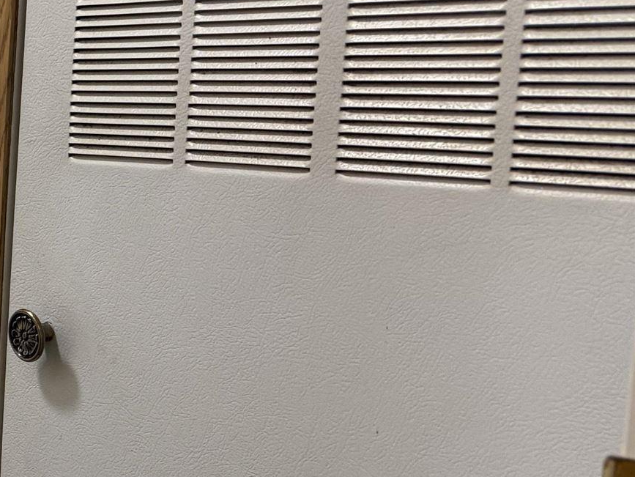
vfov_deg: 17.3
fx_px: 1560
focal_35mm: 85
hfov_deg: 18.4
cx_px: -489
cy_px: 329
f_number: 1.78
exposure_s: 1/60
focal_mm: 6.76
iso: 160
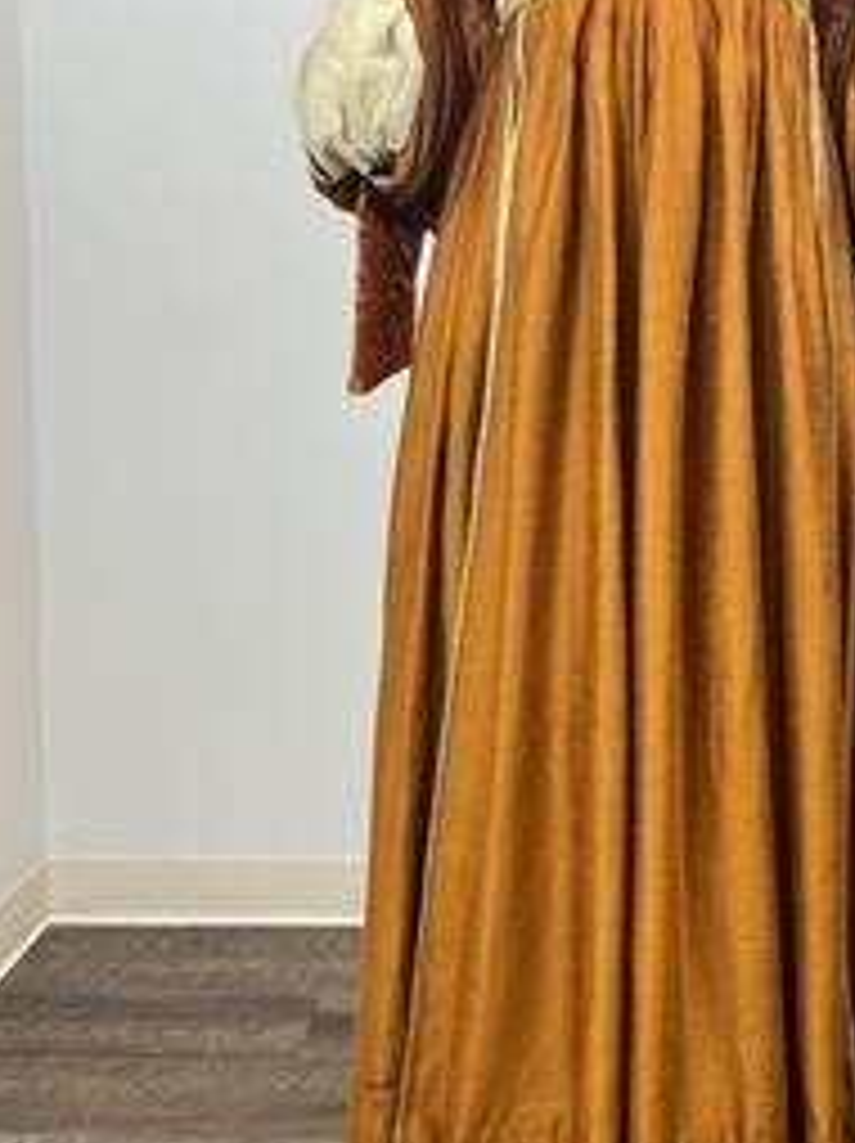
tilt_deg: -6.8
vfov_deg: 45.4
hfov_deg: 34.2
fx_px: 1353
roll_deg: +0.0
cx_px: 657
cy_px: 423
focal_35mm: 41
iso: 40
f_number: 1.6
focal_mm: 5.1
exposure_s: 1/120
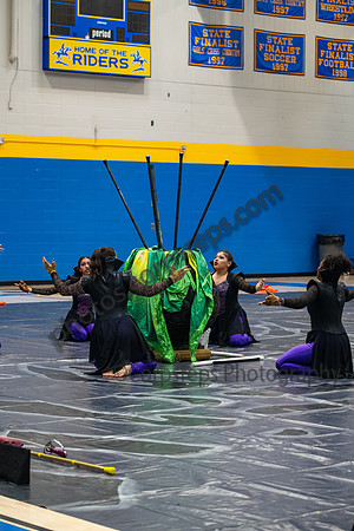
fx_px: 1401
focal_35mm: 95
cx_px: 177
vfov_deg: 21.5
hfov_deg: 14.4
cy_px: 266
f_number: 4
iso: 2500
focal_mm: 95
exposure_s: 1/500
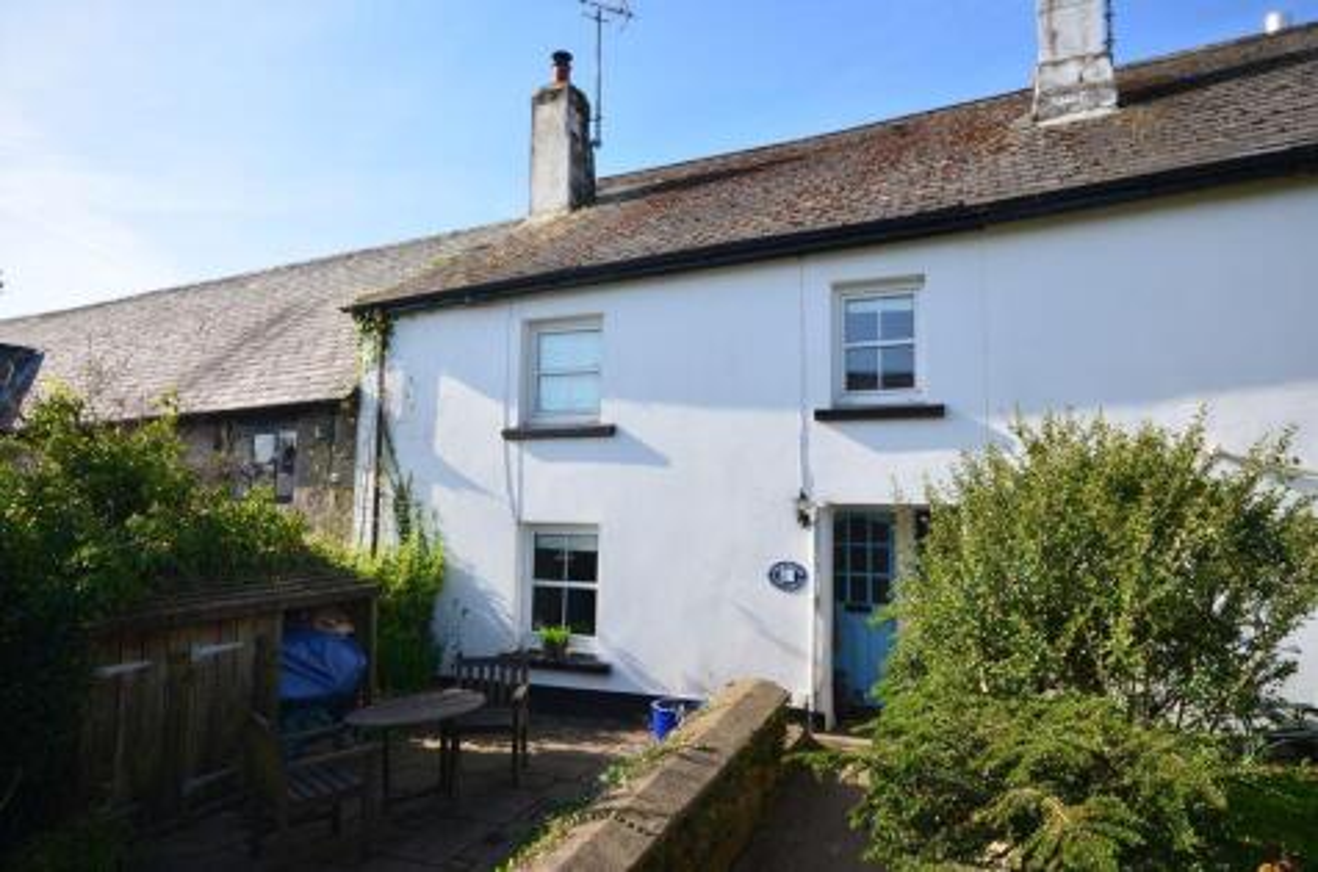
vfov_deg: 59.2
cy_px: 436
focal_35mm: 21
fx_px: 767
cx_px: 659
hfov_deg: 81.3
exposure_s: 1/250
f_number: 10
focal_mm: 14
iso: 320
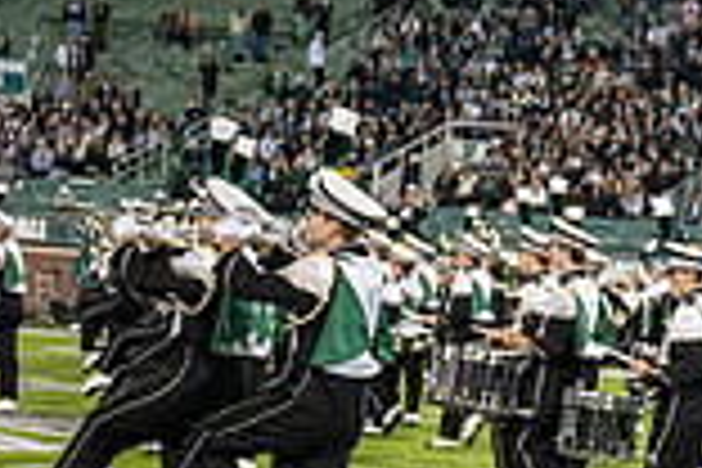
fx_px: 2905
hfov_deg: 12.7
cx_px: 1202
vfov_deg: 9.1
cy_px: 475
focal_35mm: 149
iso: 1250
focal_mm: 40
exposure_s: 1/500
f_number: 3.2
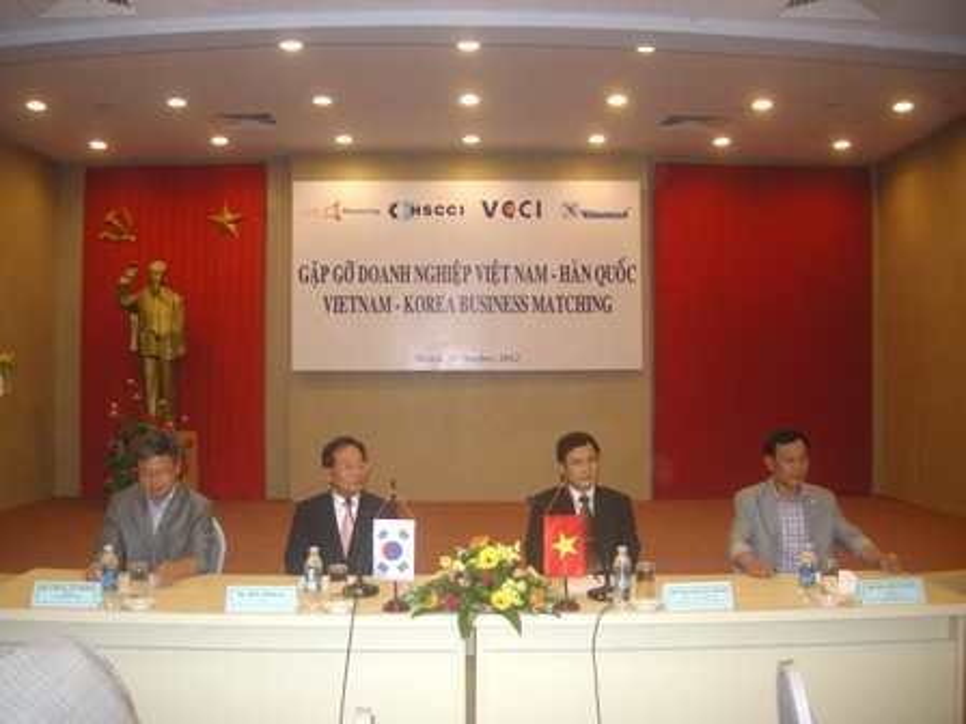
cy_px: 362
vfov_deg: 39.7
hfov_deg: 51.4
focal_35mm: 36
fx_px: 1005
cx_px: 483
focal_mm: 7.5
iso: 183
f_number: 2.7
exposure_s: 1/30
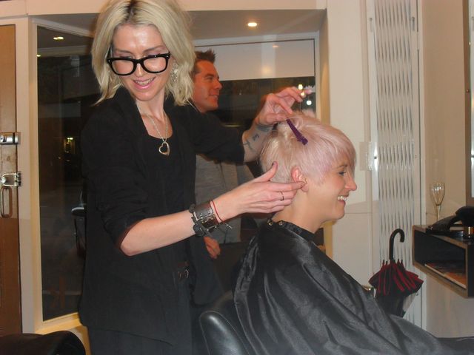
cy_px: 178
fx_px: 671
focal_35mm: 49
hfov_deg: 38.9
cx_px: 237
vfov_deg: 29.7
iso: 200
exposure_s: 1/45
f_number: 3.9
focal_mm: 8.7
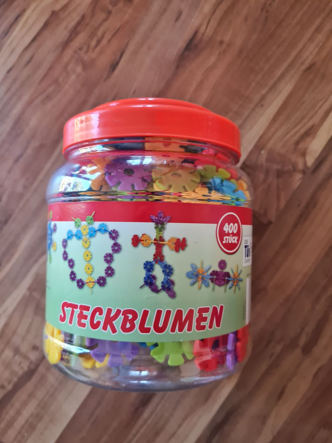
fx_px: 332
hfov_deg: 53.1
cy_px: 222
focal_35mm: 26
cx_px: 166
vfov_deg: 67.3
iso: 200
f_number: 1.8
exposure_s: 1/50
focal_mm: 5.4
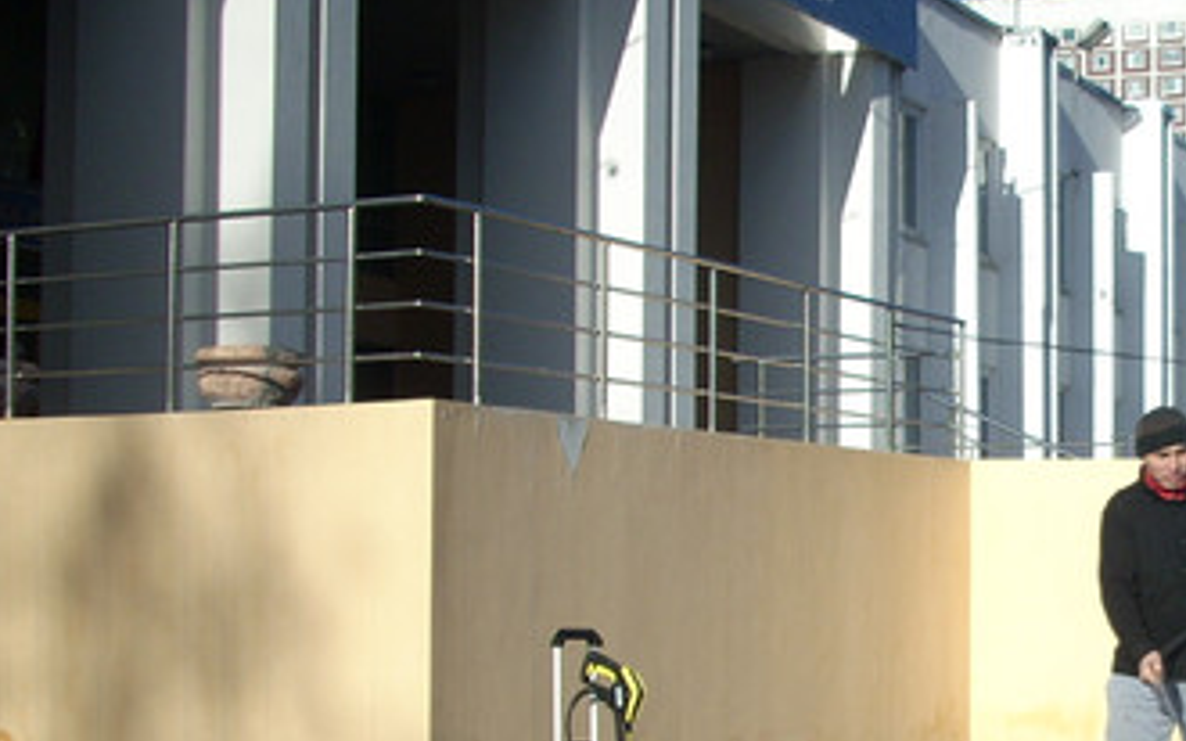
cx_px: 1075
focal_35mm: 76
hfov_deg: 26.2
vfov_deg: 17.0
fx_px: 2456
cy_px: 626
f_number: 5.6
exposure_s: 1/369
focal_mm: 6.2
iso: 64
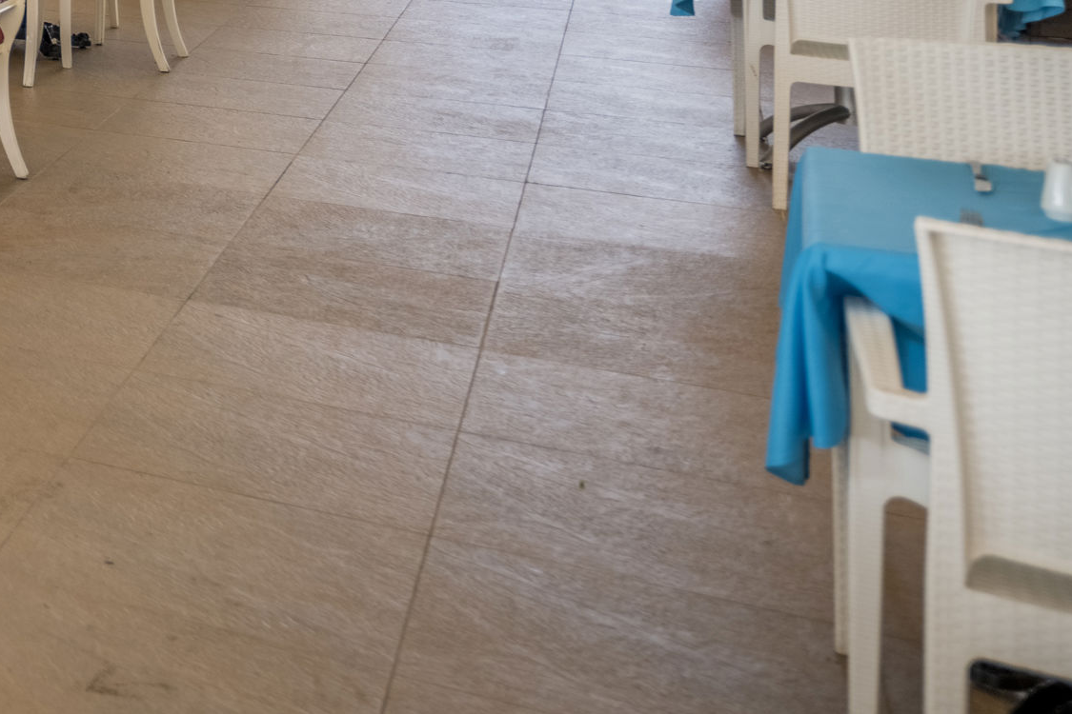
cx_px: -792
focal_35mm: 66
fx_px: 1965
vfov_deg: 18.1
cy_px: -397
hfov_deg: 21.5
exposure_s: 1/500
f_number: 2.8
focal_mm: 18
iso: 100
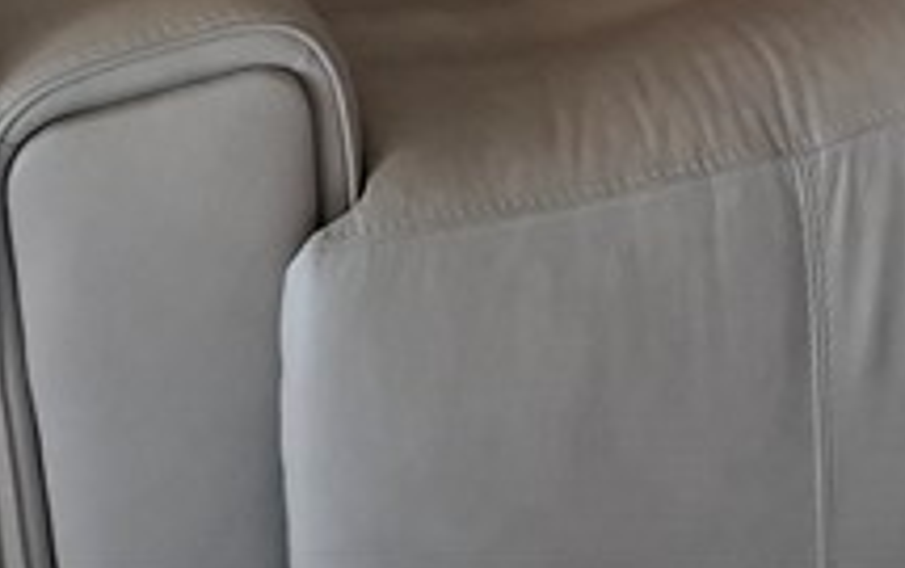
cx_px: 1073
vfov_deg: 9.4
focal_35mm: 116
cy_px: -1035
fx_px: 2865
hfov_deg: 17.2
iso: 500
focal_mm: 5.54
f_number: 1.8
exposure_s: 1/24
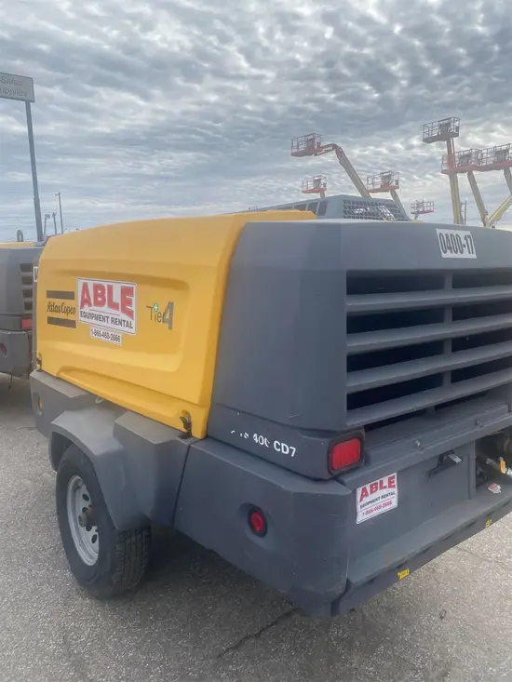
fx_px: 513
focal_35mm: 26
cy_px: 341
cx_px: 256
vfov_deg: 67.3
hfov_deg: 53.1
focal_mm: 4.25
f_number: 1.8
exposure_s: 1/2890
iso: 32
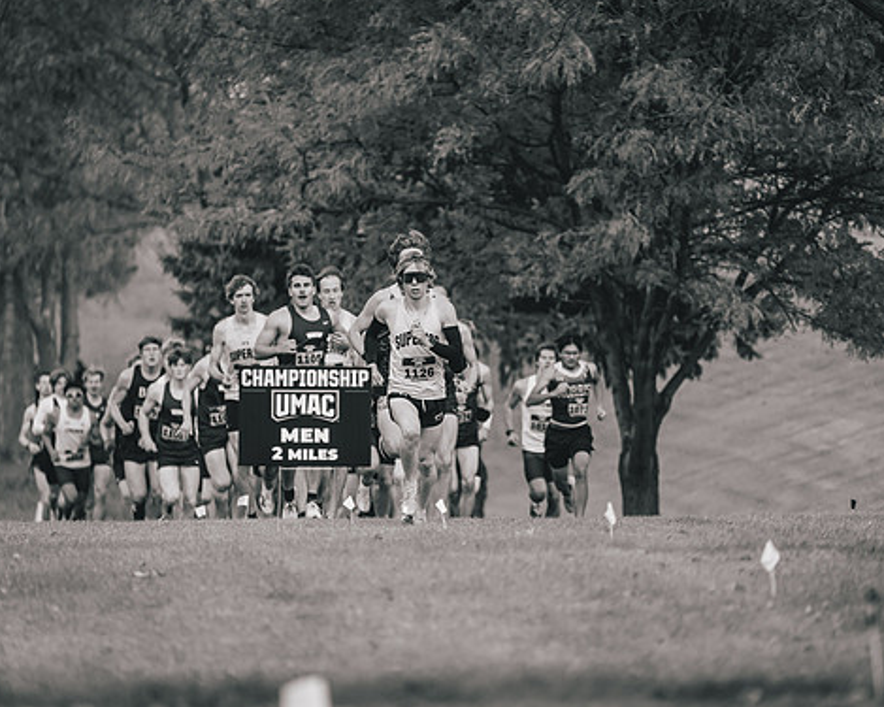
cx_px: 490
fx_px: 12137
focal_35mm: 464
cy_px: 352
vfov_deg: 3.3
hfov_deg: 4.2
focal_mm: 400
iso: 400
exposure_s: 1/1250
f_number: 6.3
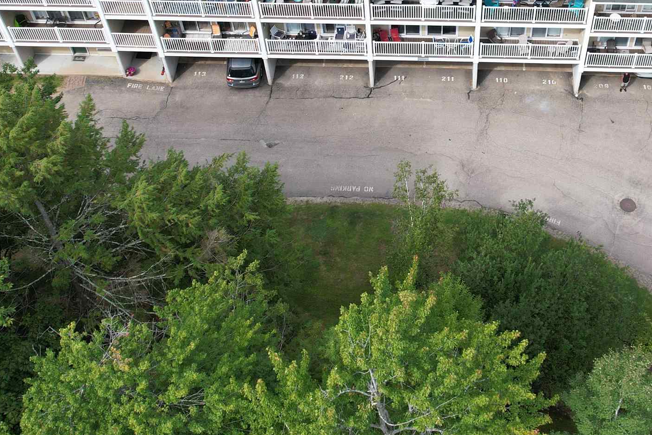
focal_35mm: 48
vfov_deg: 27.1
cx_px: 445
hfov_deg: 40.5
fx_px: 869
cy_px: 42
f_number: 2.8
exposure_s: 1/1000
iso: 110
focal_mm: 8.38
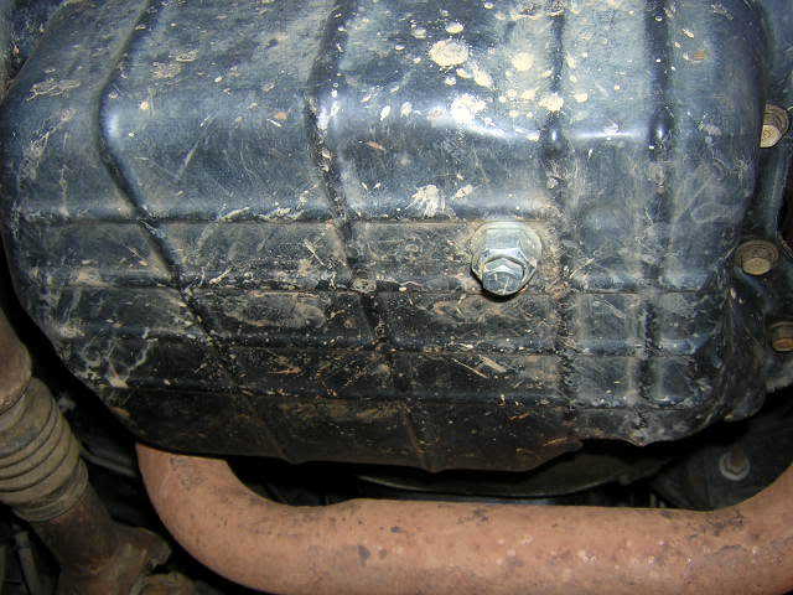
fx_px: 825
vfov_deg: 39.7
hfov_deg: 51.4
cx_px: 396
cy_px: 298
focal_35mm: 36
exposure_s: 1/60.1
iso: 100
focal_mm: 4.7
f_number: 5.2
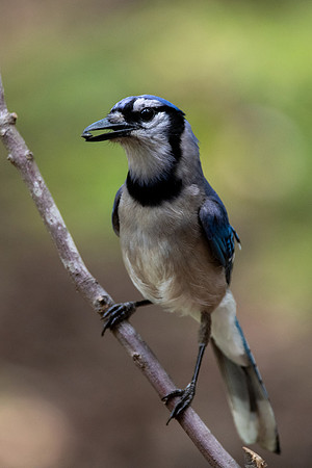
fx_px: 12971
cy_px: 209
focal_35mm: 998
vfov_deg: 2.1
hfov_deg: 1.4
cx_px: 152
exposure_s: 1/400
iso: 1000
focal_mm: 600
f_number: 6.3
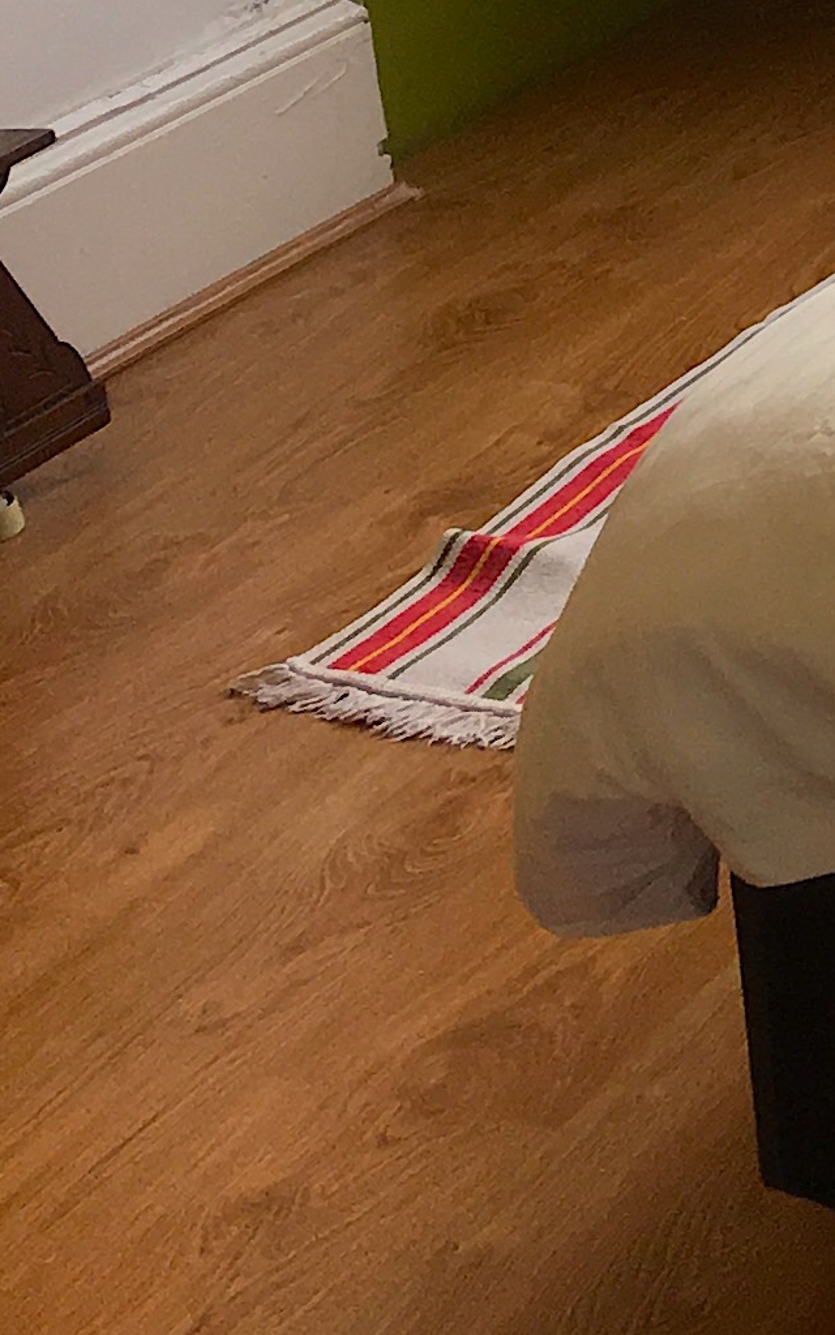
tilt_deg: -15.5
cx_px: 1559
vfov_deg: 16.4
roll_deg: +2.8
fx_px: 4406
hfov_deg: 10.2
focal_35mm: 121
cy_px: -344
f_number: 2.2
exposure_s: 1/100
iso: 40
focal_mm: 4.15
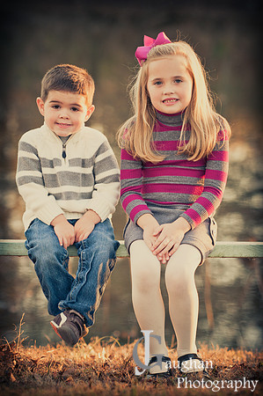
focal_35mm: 202
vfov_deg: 10.2
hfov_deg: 6.8
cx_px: 132
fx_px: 2224
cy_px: 198
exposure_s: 1/160
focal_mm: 135
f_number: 3.2
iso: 400
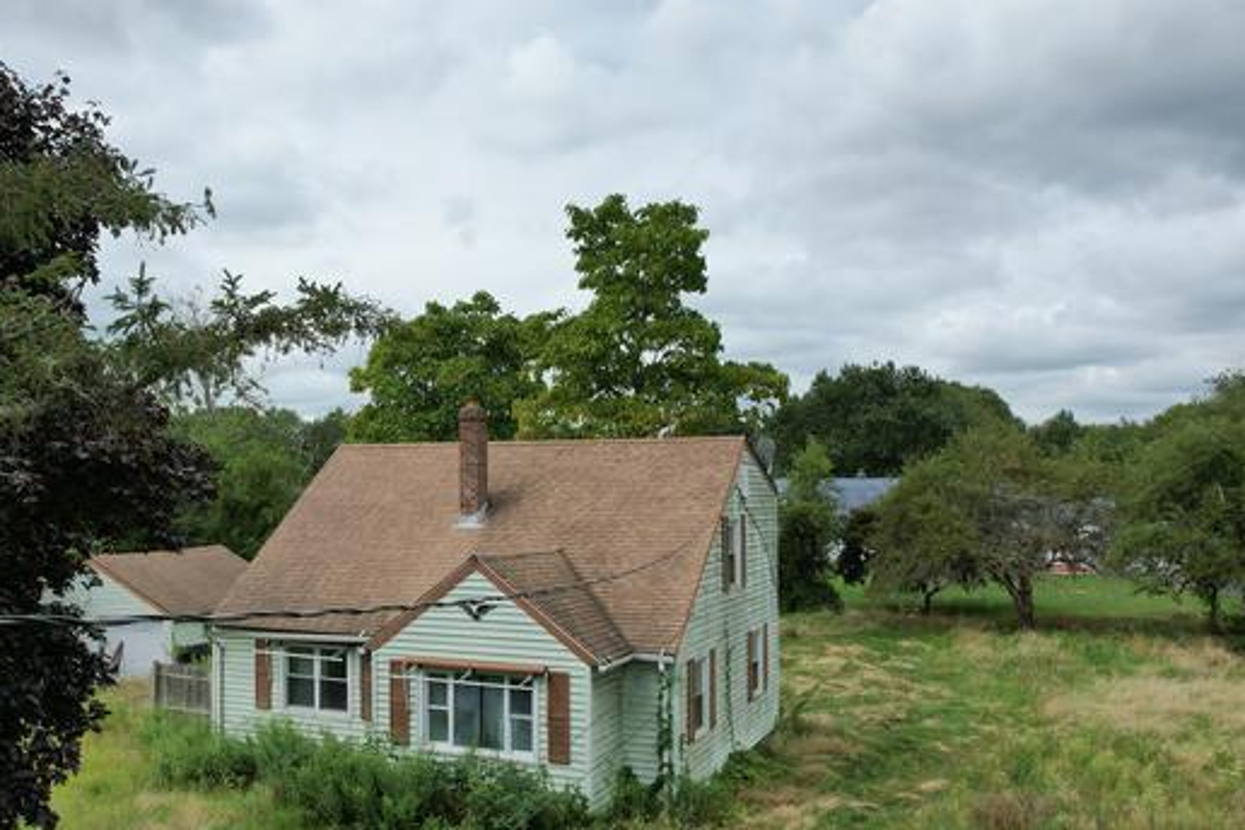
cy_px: 429
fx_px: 1107
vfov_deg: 41.1
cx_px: 456
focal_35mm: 32
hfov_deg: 57.9
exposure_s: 1/725
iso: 100
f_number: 2.8
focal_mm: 8.38
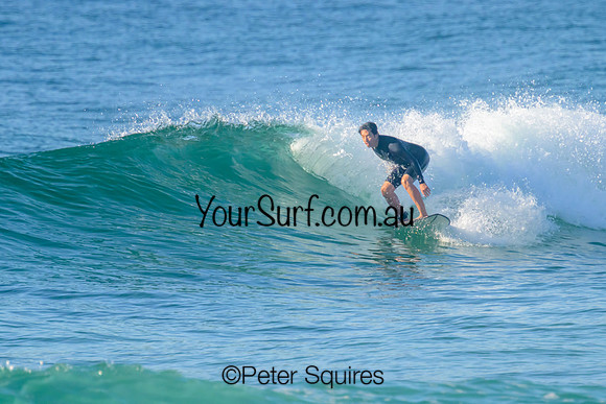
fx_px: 17384
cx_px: 352
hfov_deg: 2.0
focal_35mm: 1033
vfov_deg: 1.3
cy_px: 180
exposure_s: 1/2000
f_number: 11
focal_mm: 800
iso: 1400
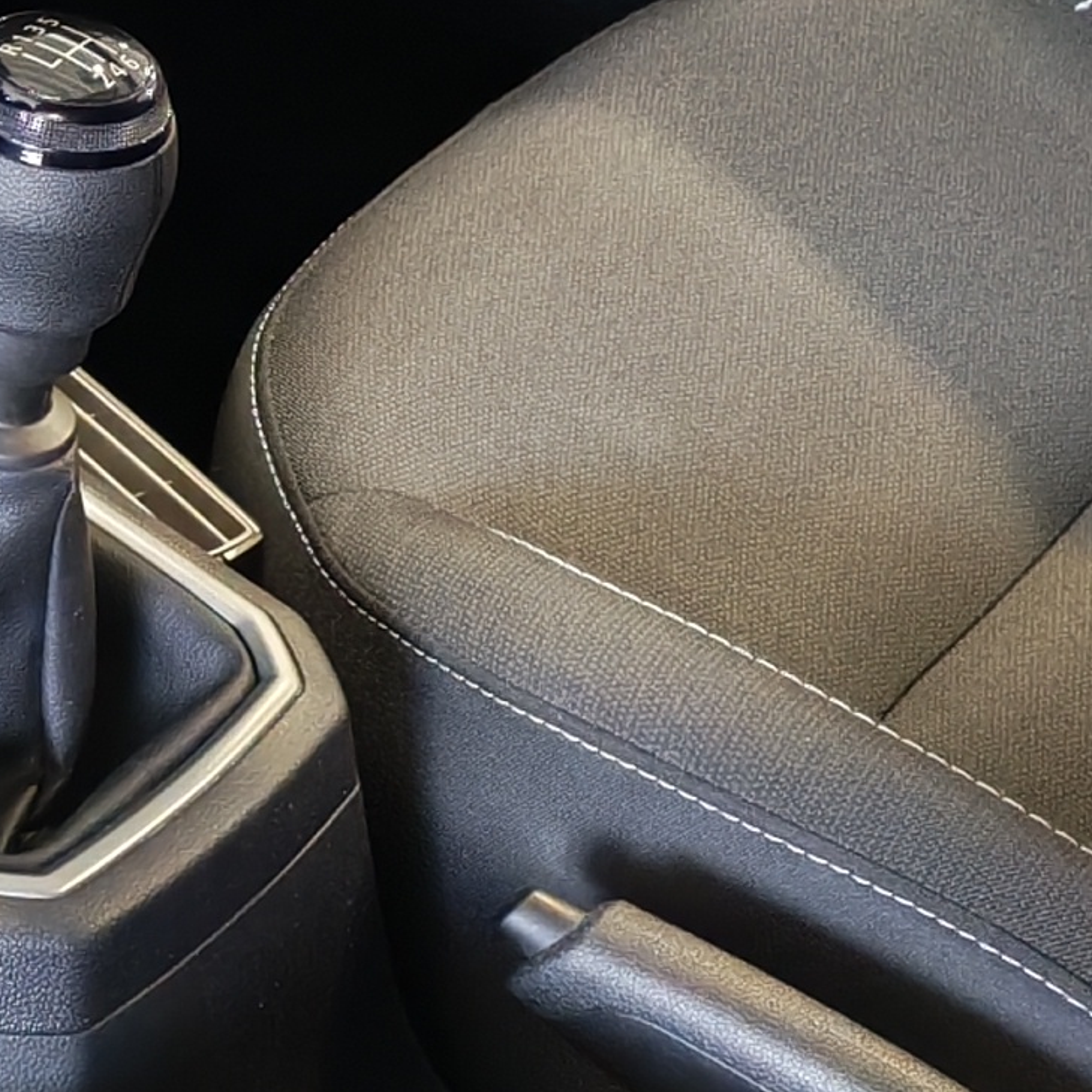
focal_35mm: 154
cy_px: 183
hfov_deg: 10.8
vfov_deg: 11.3
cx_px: -729
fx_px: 5496
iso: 1072
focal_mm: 6.12
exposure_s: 1/50
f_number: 1.9
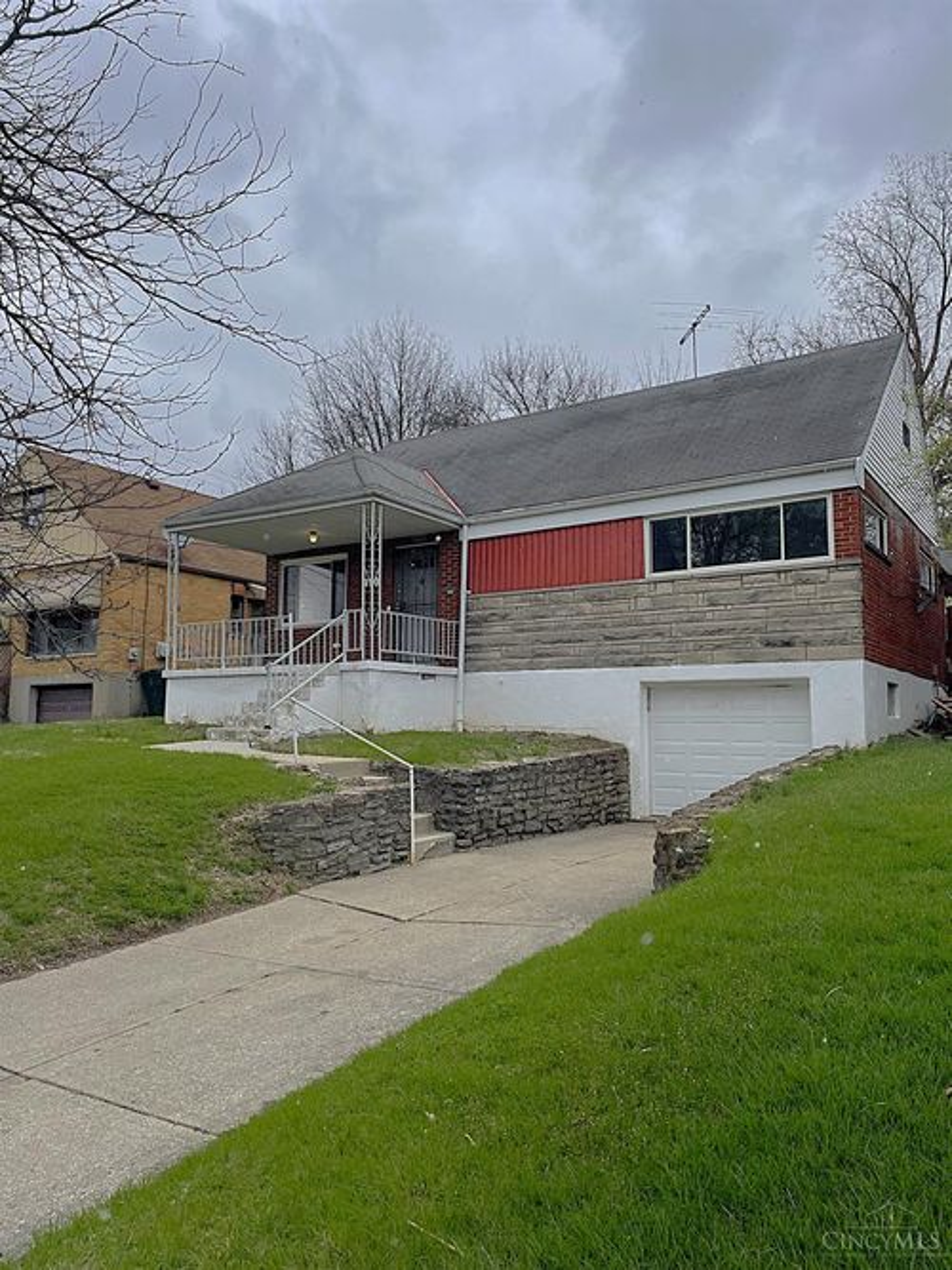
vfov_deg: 67.3
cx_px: 476
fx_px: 954
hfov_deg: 53.0
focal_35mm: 26
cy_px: 635
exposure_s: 1/1667
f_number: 1.6
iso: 32
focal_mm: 4.2
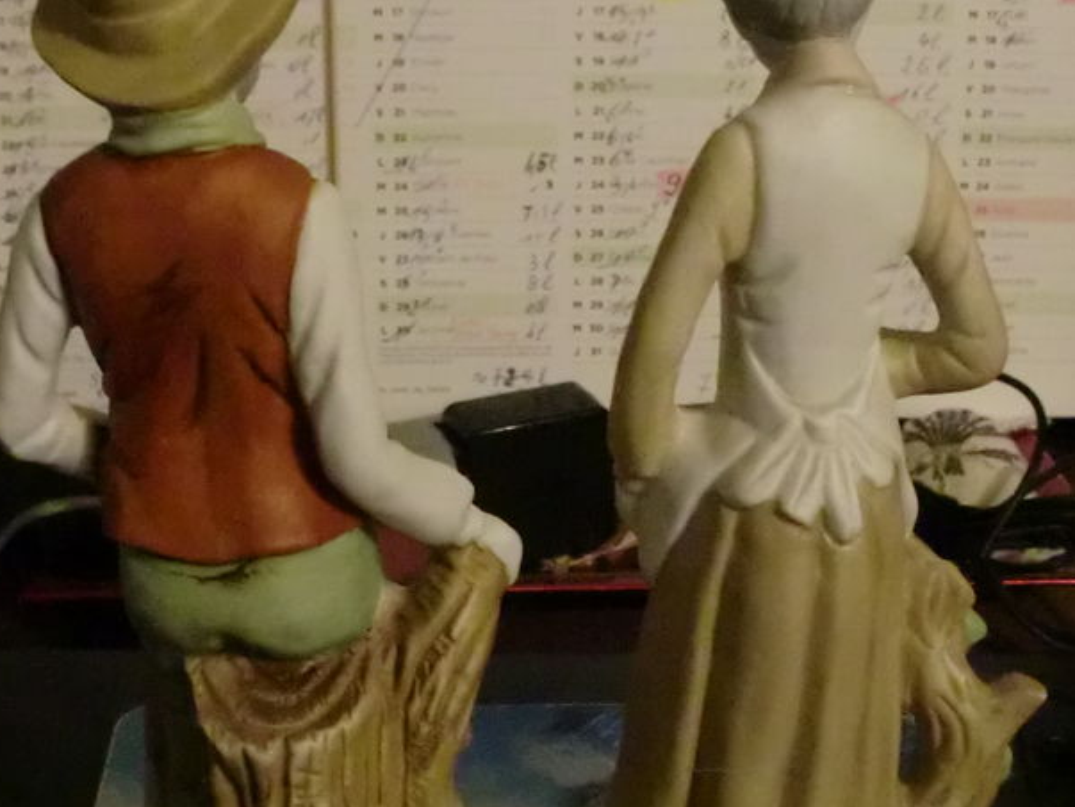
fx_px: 1802
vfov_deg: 25.2
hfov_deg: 33.2
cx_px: 522
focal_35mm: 58
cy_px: 481
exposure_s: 1/50
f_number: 3.1
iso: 1600
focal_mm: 6.3
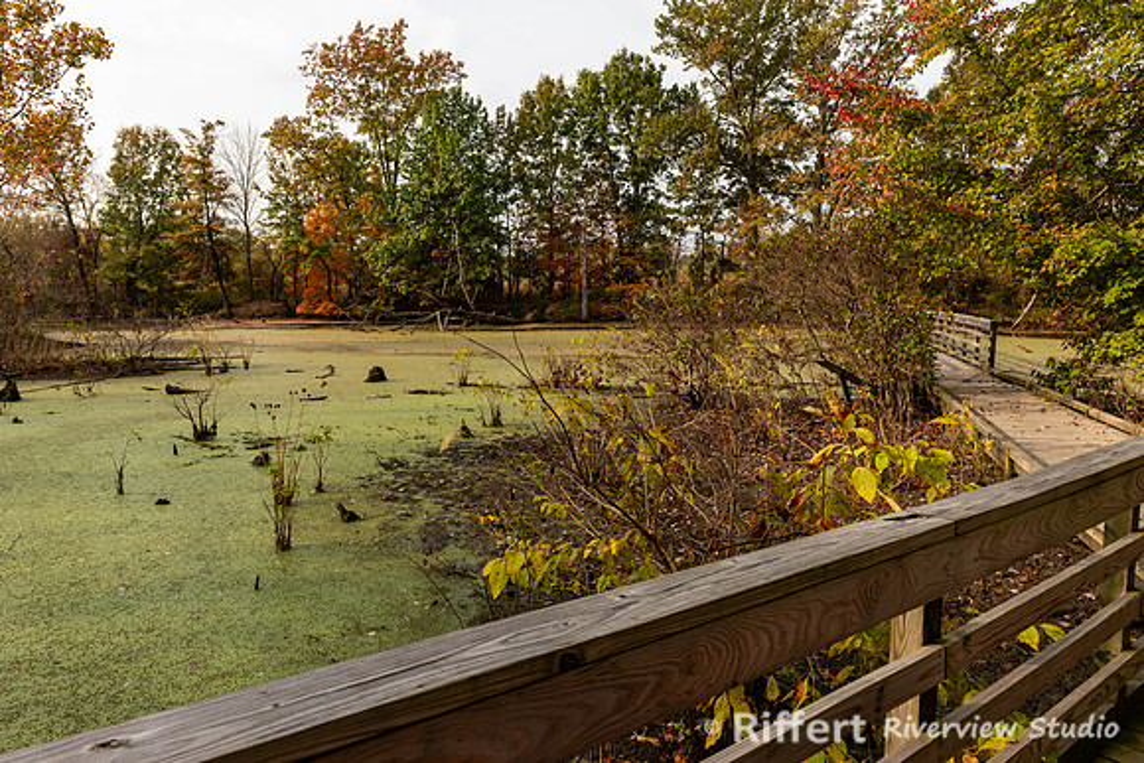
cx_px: 572
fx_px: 773
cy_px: 382
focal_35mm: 24
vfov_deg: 52.5
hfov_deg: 73.0
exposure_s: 1/640
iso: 400
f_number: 9
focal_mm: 24
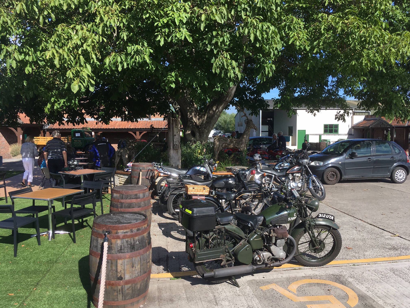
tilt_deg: -5.2
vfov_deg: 48.2
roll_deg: -0.4
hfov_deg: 61.7
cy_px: 154
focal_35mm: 29
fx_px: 343
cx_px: 205
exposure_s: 1/962
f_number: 2.2
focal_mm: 4.15
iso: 25
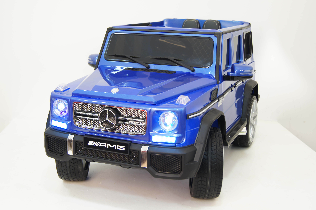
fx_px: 395
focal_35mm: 45
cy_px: 105
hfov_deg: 43.6
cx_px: 158
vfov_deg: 29.8
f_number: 4.5
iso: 100
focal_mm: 30
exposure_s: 1/4
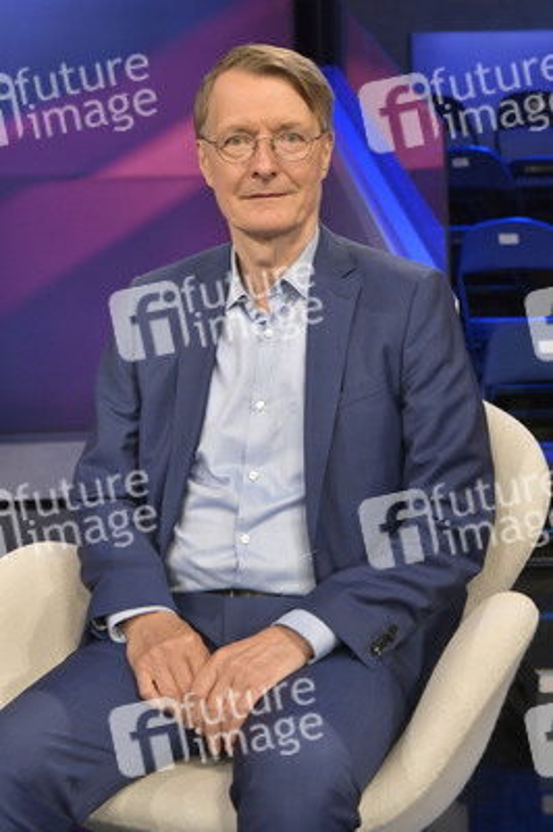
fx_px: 1200
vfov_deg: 38.2
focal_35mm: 52
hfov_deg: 25.9
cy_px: 416
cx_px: 276
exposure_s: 1/200
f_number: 6.3
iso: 2500
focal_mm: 52
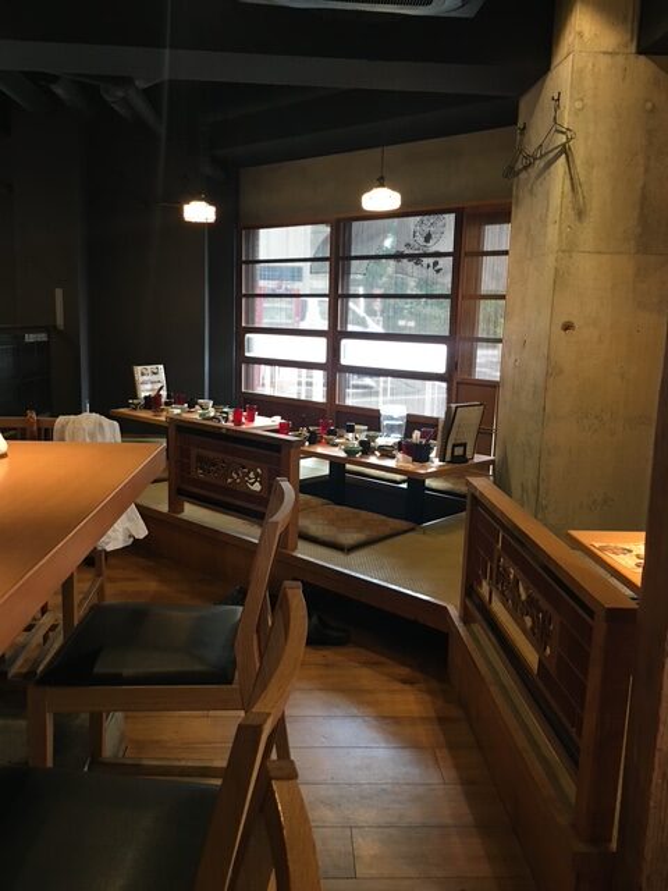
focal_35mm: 29
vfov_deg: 61.7
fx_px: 746
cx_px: 334
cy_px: 446
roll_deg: -2.7
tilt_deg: -9.0
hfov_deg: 48.2
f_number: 2.2
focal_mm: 4.15
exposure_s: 1/30
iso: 125
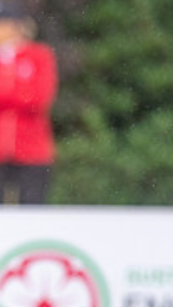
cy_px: 65
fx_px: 12186
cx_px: -279
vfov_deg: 1.4
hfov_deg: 0.8
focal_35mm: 1495
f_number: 4.5
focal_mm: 300
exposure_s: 1/1250
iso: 640
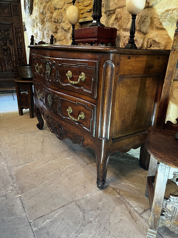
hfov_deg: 53.1
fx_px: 178
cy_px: 119
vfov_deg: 67.3
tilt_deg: -22.1
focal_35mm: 26
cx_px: 89
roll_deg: -0.6
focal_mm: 5.1
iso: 320
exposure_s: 1/50
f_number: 1.6
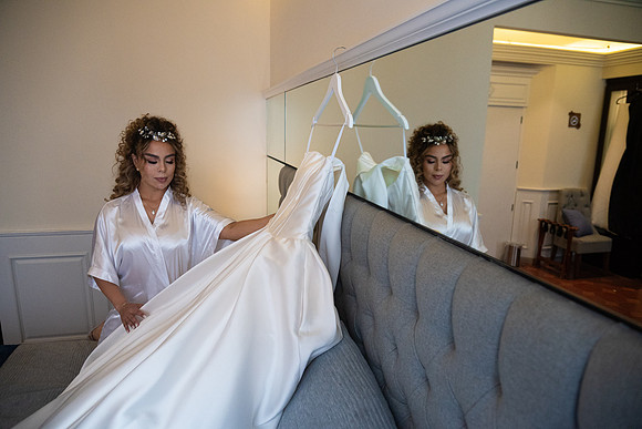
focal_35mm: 24
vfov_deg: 53.2
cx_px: 321
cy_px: 214
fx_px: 428
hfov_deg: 73.7
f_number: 4
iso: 3200
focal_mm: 24
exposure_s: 1/320
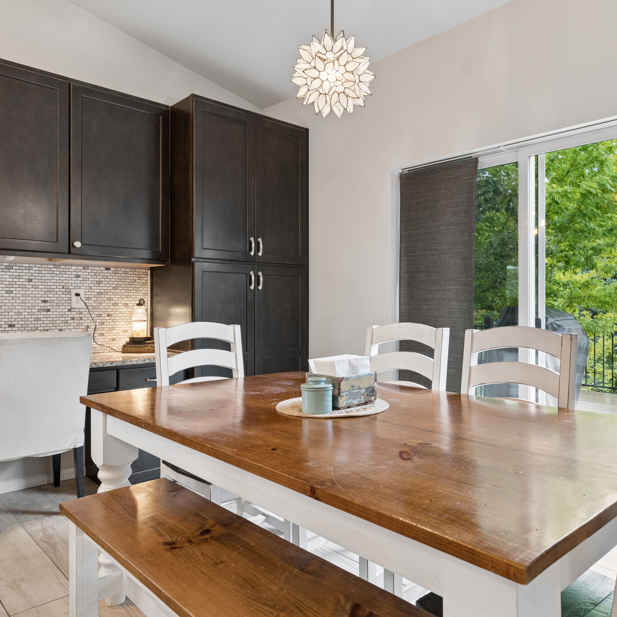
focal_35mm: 26
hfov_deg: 60.7
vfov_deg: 60.9
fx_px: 524
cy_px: 305
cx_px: 352
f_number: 8
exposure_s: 1/20
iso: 800
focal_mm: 20
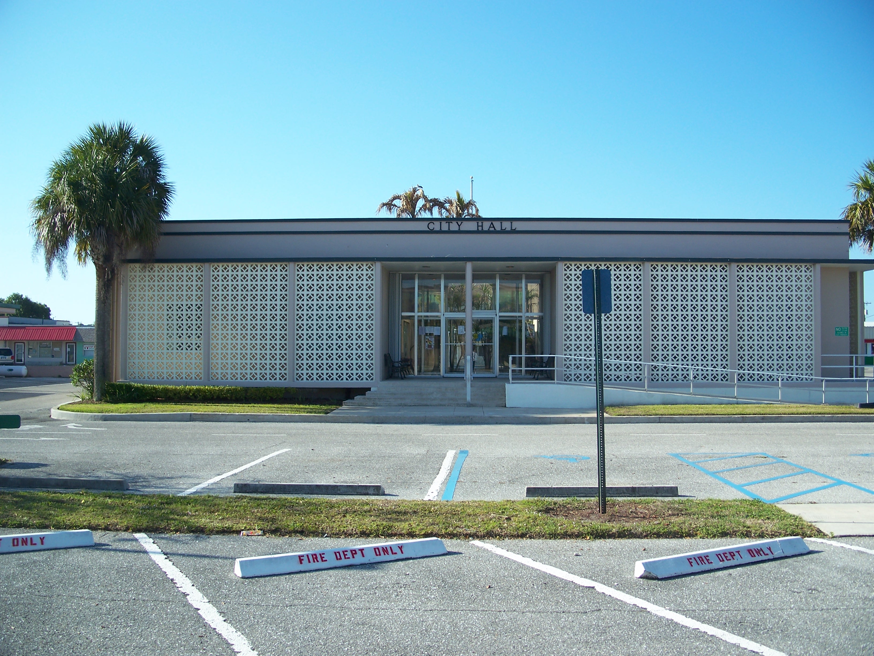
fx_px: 934
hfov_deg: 50.1
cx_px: 437
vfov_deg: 38.7
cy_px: 328
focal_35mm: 37
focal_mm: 7.8
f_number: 2.8
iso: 64
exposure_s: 1/640
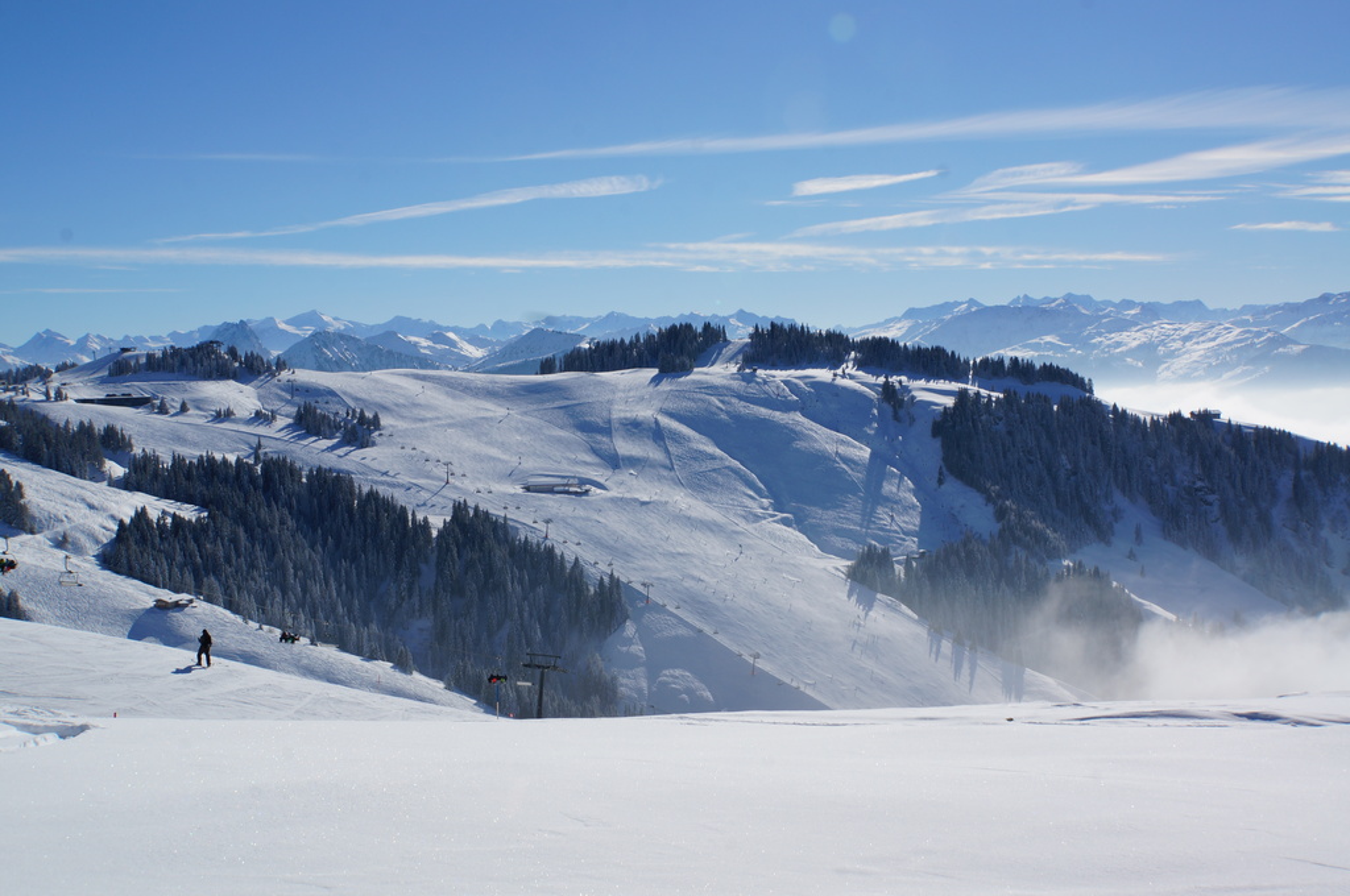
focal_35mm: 42
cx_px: 675
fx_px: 1573
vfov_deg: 31.8
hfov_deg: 46.5
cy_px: 448
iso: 100
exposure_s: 1/200
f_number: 16
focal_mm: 28
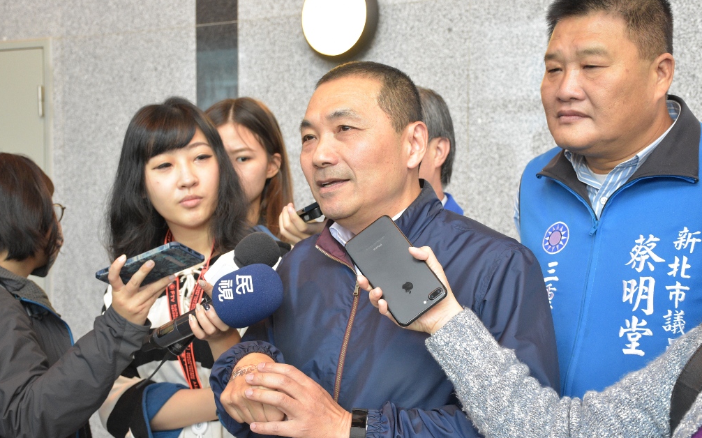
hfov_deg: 37.2
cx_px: 349
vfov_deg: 23.7
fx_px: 1043
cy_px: 220
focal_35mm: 55
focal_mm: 35
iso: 2000
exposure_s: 1/80
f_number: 5.6
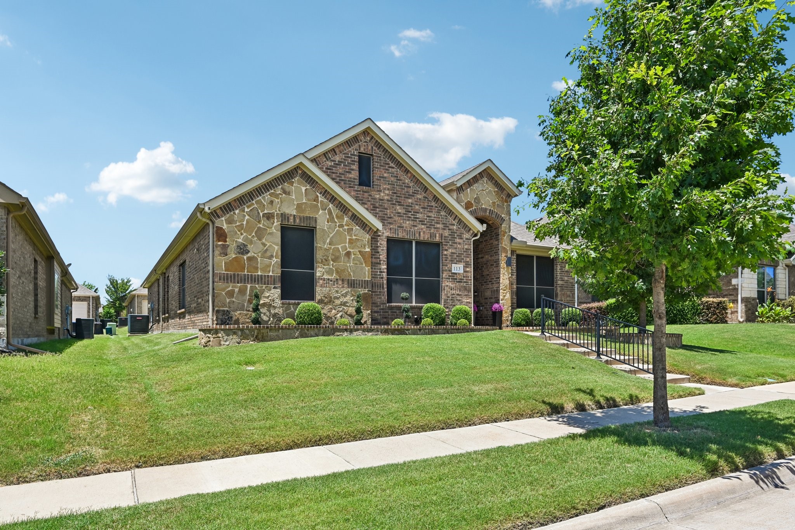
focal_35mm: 22
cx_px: 398
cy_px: 265
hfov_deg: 78.6
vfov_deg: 57.2
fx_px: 486
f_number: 8
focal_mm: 22
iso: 400
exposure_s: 1/800
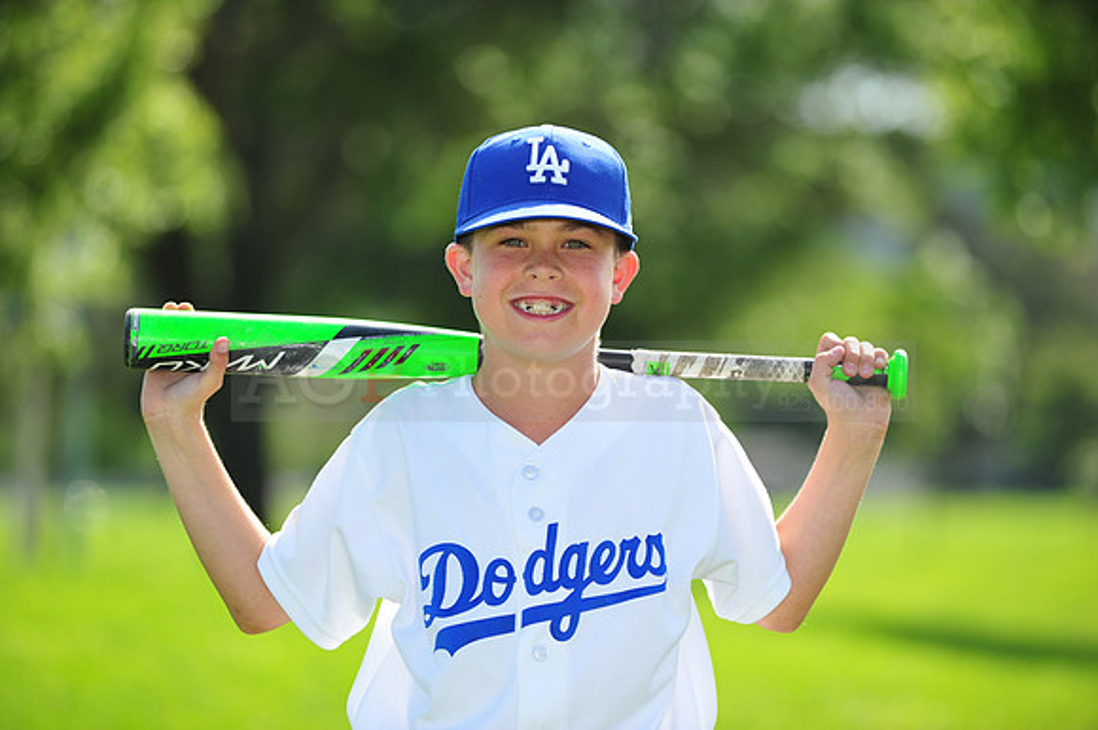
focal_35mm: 200
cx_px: 549
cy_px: 365
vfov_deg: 6.9
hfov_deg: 10.3
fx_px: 6096
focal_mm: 200
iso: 320
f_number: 4.5
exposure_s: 1/1250
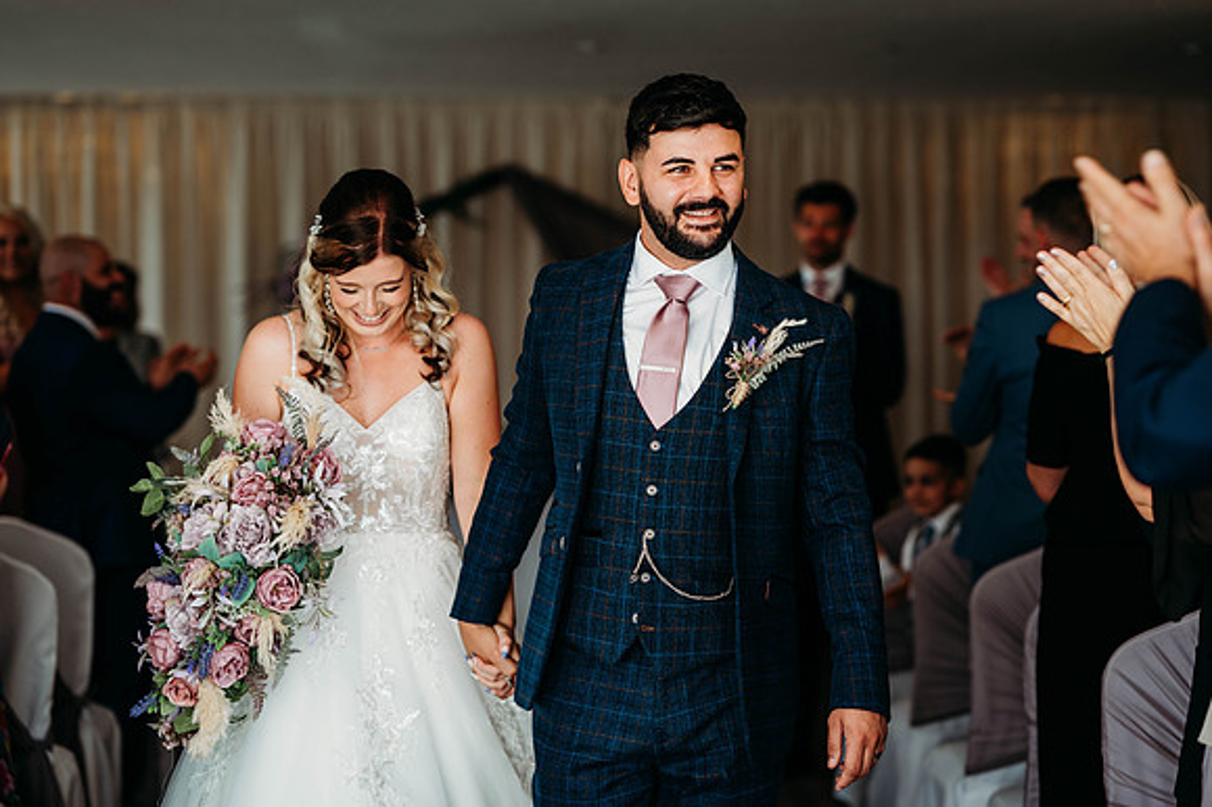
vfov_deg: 16.1
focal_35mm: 85
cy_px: 404
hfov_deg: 23.9
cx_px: 606
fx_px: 2860
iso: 220
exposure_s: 1/200
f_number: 2.5
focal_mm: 85
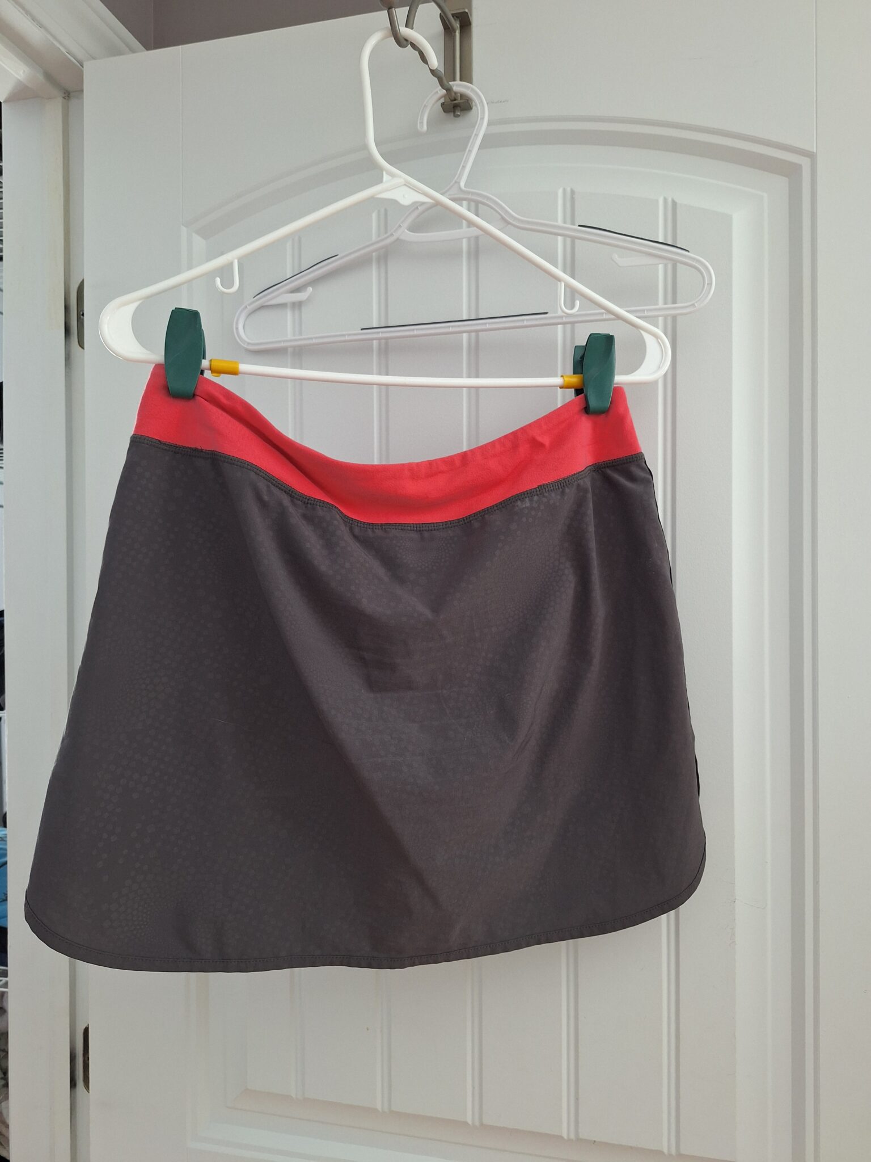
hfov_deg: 58.9
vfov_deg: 73.9
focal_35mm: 23
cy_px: 581
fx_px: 772
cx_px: 436
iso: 200
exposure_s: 1/40
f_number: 1.8
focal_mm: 5.54
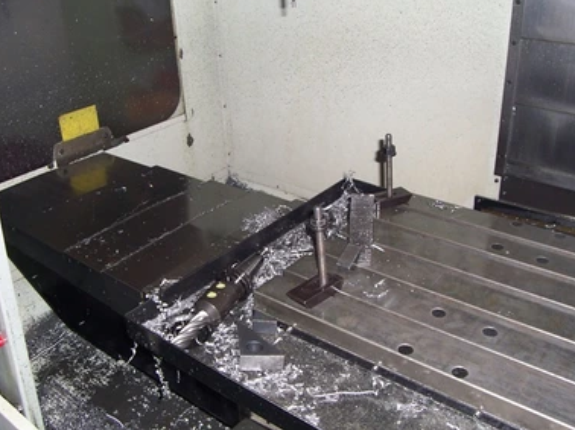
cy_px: 204
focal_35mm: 36
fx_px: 598
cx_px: 288
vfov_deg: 39.6
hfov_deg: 51.4
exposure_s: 1/60
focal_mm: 5.6
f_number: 2.7
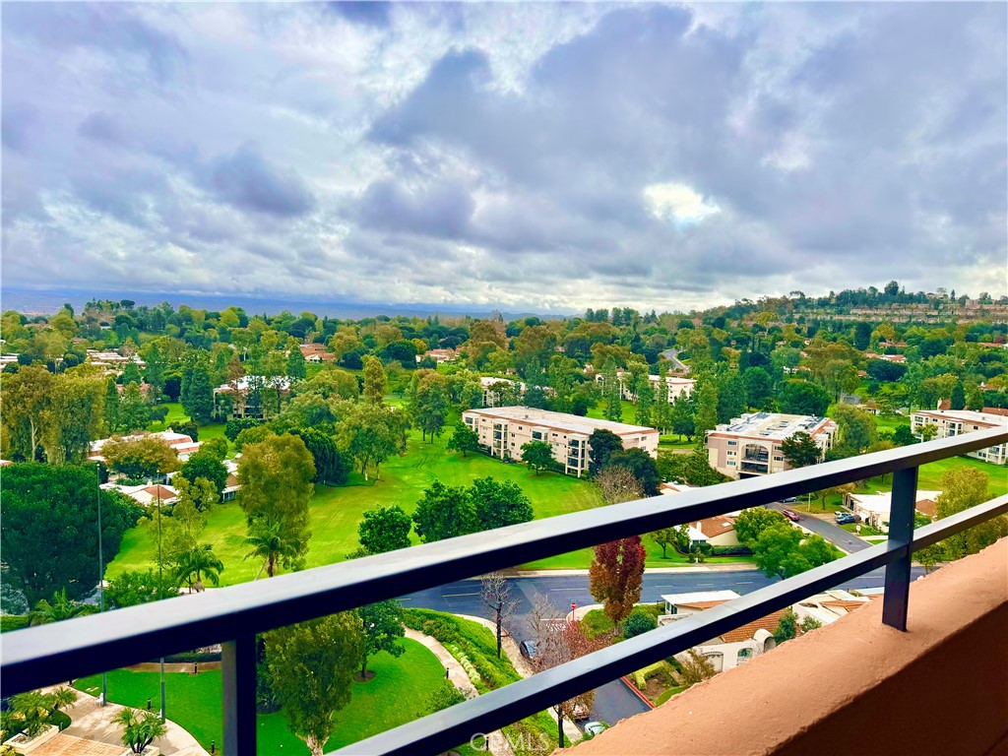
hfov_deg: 71.6
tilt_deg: -5.9
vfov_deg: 56.8
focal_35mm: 24
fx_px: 699
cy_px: 378
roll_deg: -1.1
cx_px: 504
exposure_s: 1/4167
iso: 80
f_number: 1.78
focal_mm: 6.76
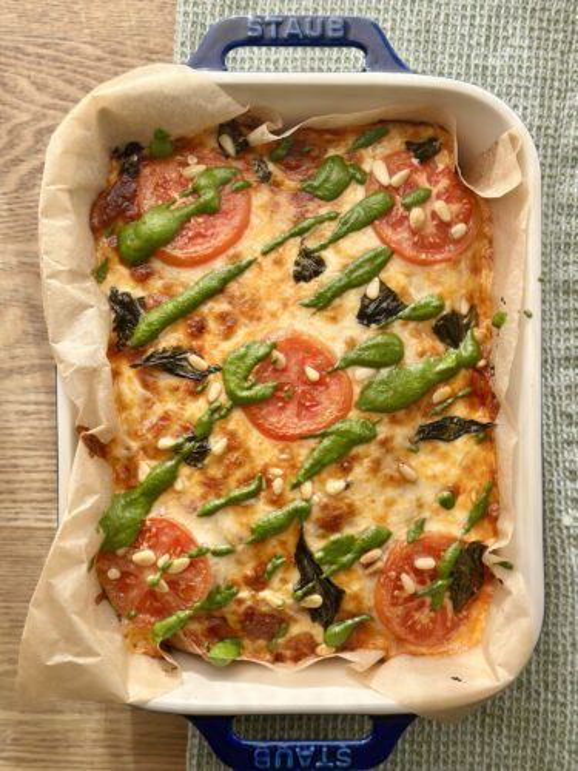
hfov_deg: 30.3
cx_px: 289
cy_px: 386
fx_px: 1069
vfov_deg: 39.7
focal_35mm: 48
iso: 80
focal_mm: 6.86
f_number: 1.78
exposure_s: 1/709
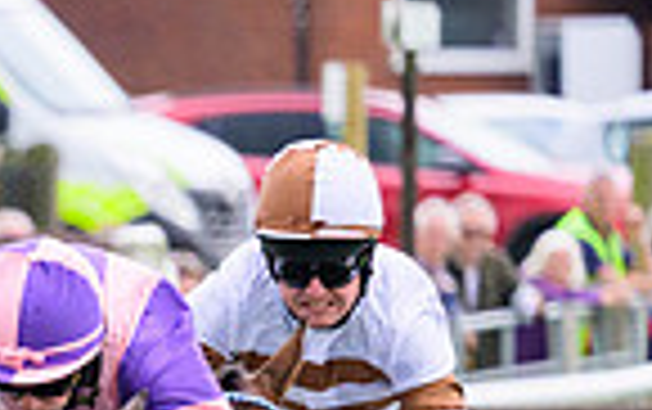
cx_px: -1041
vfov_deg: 0.8
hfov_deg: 1.3
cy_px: 868
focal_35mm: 1662
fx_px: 29567
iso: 1250
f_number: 5.6
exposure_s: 1/1000
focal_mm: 290
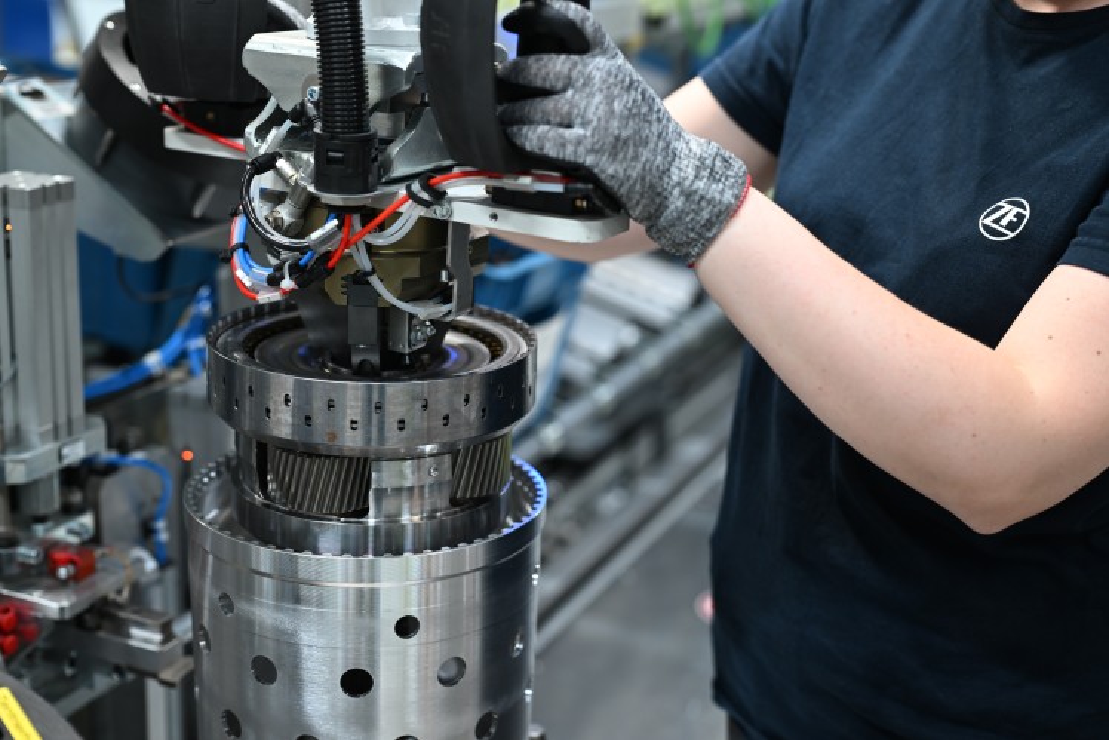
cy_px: 370
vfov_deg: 27.0
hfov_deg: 39.6
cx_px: 554
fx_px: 1540
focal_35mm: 50
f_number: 2.5
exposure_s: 1/60
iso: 500
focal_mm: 50
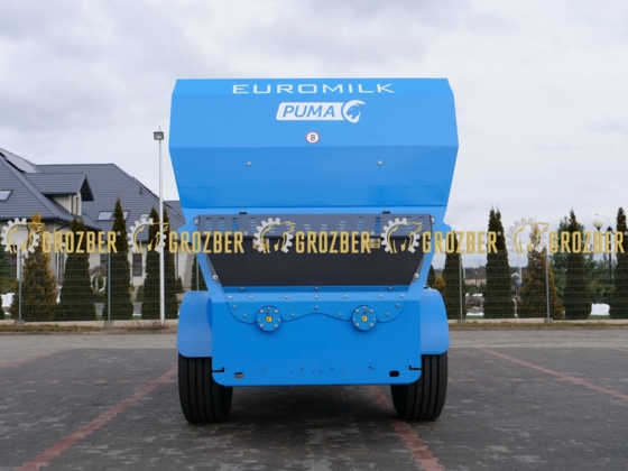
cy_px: 236
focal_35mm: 40
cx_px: 314
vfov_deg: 36.0
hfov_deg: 46.8
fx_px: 726
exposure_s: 1/250
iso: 200
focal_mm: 20
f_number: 5
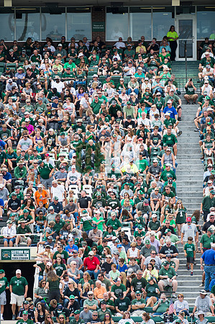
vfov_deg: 6.9
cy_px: 162
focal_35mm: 300
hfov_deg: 4.6
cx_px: 108
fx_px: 2694
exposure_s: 1/1000
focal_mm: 300
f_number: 4.5
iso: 200
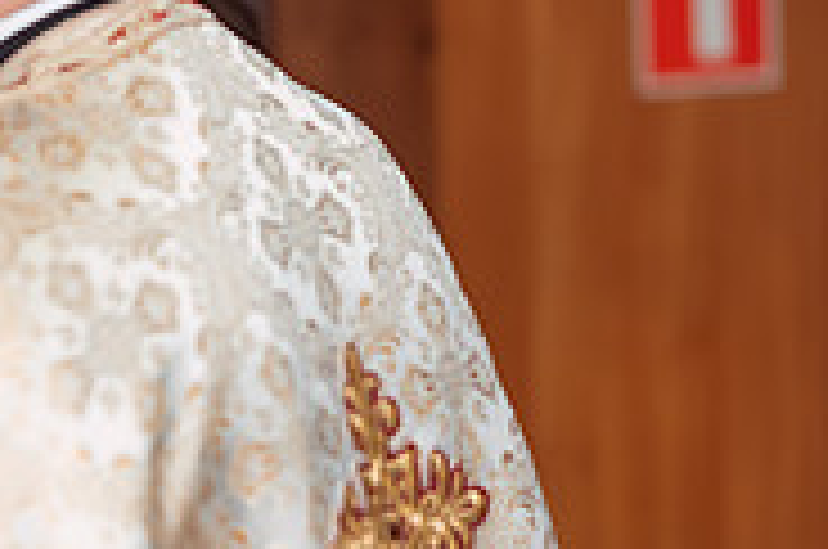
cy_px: 382
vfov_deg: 5.0
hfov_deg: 7.4
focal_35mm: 275
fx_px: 6314
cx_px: -171
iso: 1600
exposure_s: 1/250
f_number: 2
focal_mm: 85
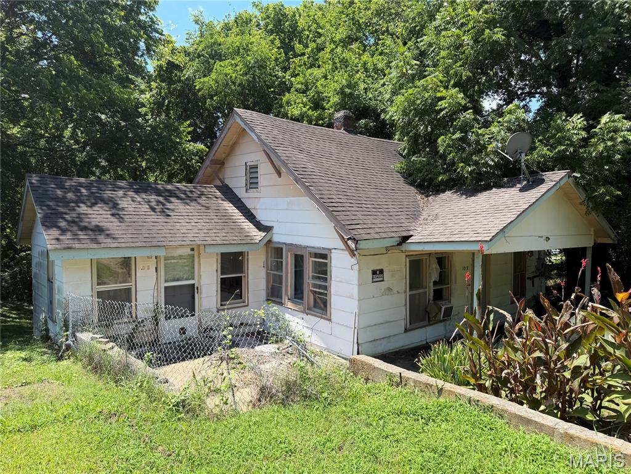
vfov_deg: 56.8
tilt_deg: -3.4
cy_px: 237
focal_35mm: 24
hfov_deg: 71.6
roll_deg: +0.5
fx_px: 437
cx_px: 316
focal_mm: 6.76
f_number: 1.78
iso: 80
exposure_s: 1/1855
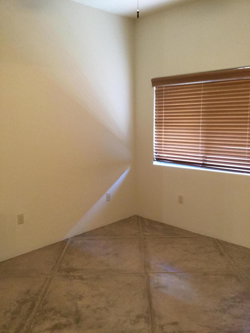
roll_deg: -0.9
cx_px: 125
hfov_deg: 45.4
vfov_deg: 58.4
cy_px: 166
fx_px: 299
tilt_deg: -10.7
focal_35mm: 31
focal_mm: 3.3
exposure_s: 1/17
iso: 200
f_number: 2.4
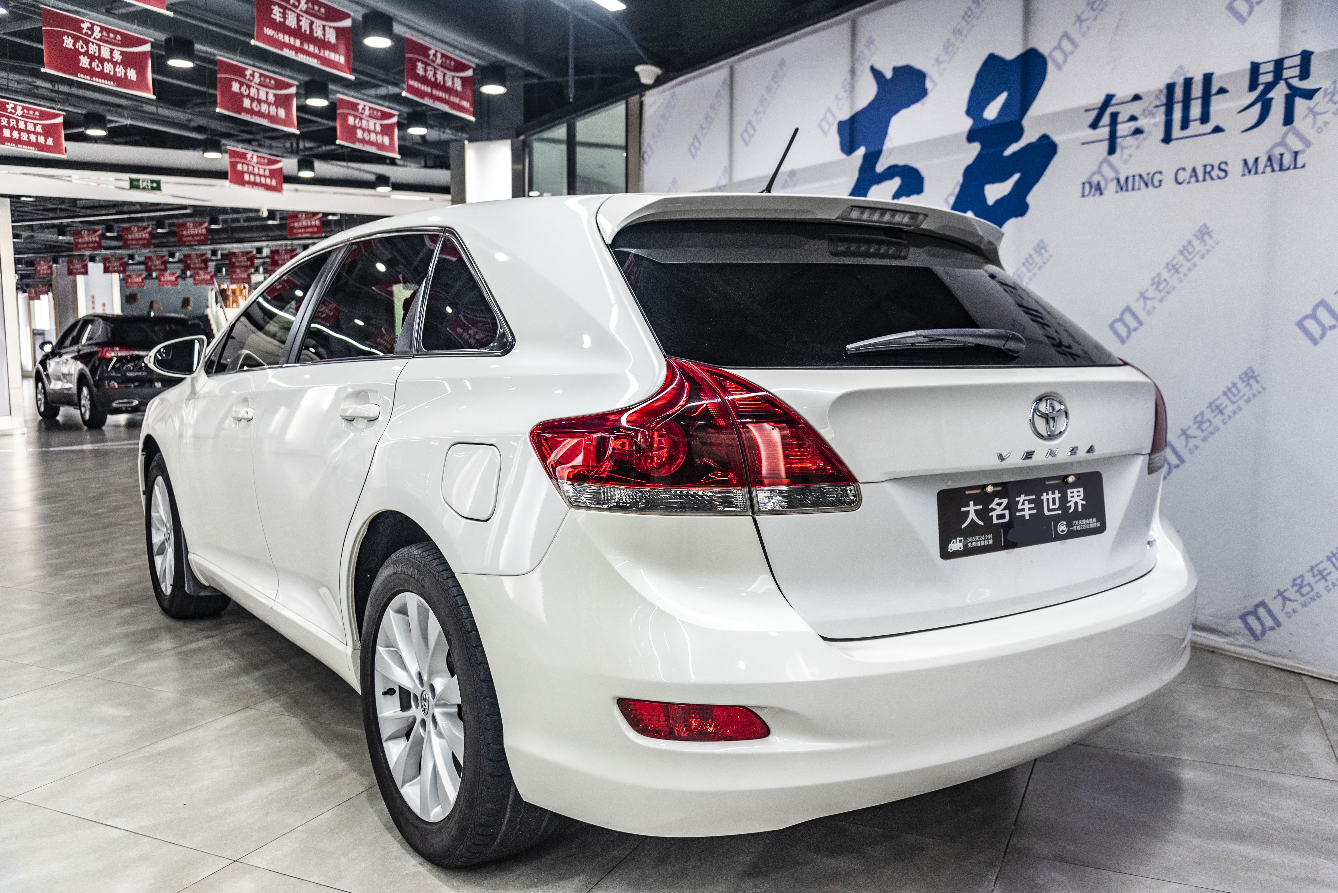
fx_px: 1115
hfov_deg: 61.9
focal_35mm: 30
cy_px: 446
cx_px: 669
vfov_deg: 43.6
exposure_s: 1/50
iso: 1000
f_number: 4.5
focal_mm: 30
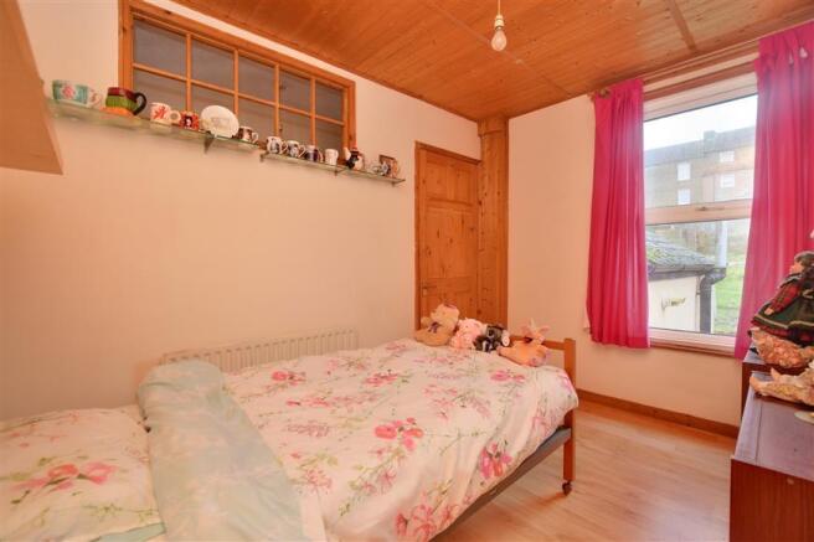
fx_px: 339
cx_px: 407
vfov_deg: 77.3
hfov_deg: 100.4
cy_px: 271
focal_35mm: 15
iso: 400
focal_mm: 10
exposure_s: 1/60
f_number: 5.6
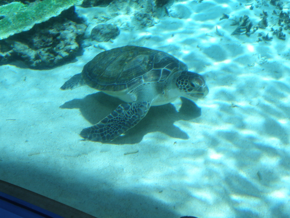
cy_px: 109
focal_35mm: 45
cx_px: 145
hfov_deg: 42.1
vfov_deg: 32.2
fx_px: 377
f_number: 4
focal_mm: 8
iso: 64
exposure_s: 1/400
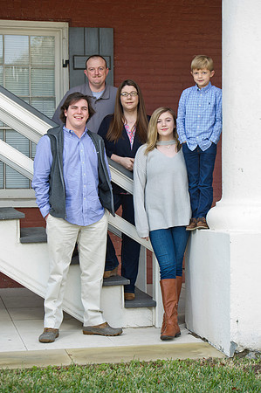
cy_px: 196
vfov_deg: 23.7
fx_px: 937
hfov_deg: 15.9
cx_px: 130
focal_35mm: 86
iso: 160
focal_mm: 86
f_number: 4.5
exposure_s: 1/100
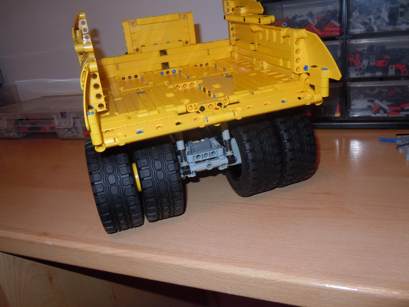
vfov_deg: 46.8
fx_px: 354
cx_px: 204
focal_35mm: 30
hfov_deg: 60.0
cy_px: 154
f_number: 3.5
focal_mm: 5.4
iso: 200
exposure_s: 1/30
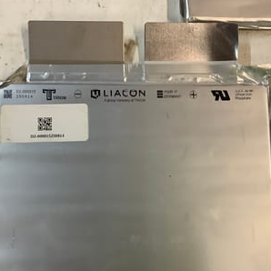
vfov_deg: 36.7
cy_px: 159
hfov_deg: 36.8
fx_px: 407
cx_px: 144
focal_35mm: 46
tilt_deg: -79.0
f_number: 2.4
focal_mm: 3.3
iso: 160
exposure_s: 1/50
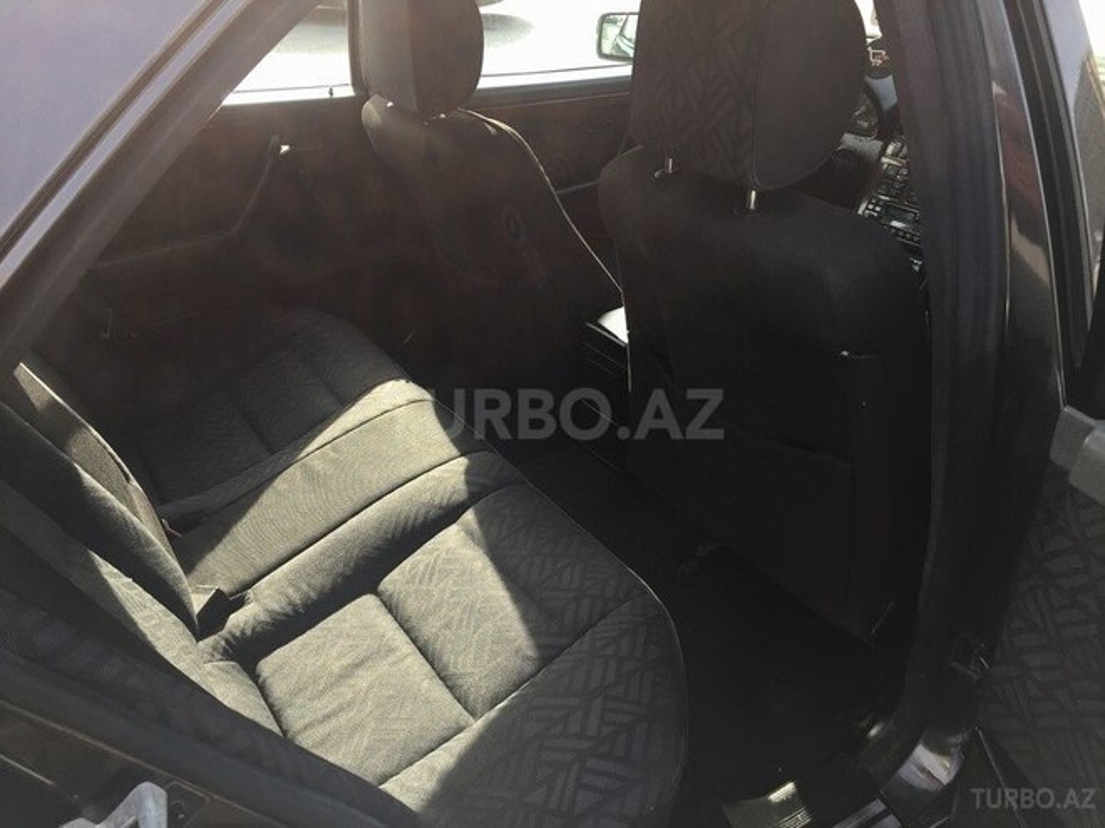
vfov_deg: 48.2
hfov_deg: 61.7
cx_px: 552
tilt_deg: -30.2
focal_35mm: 29
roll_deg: -1.7
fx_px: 926
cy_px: 414
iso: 32
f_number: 2.2
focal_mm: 4.15
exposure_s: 1/130
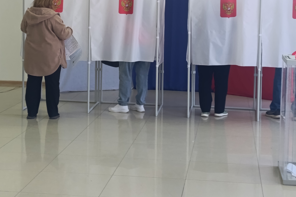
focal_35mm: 83
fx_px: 682
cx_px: 124
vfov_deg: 16.3
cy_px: 29
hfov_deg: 24.4
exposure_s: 1/99.9
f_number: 1.6
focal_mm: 6.14
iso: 500
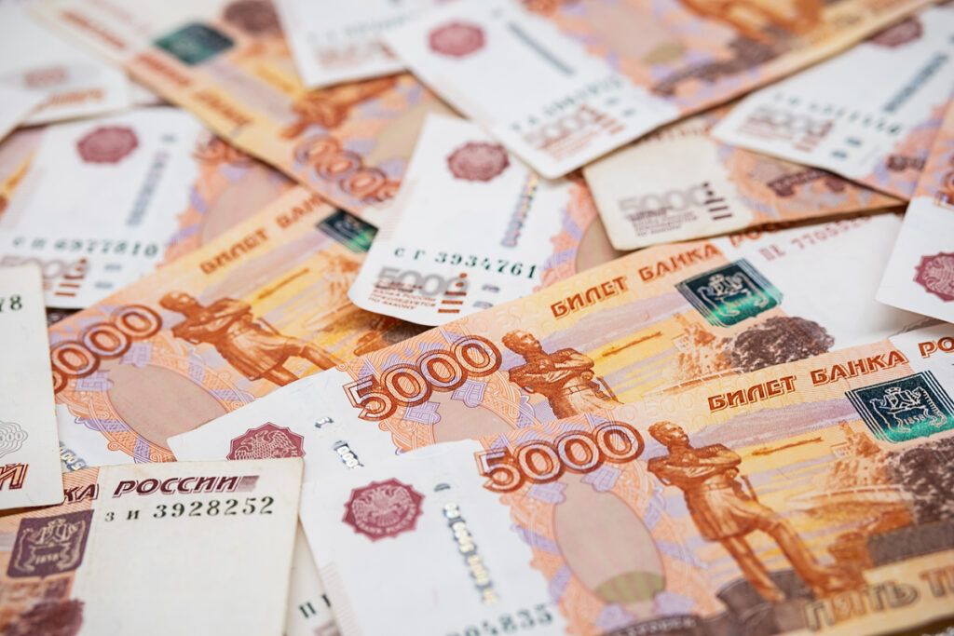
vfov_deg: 18.2
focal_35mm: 75
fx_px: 1988
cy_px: 318
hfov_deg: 27.0
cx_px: 477
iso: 200
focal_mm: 50
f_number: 4
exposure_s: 1/125
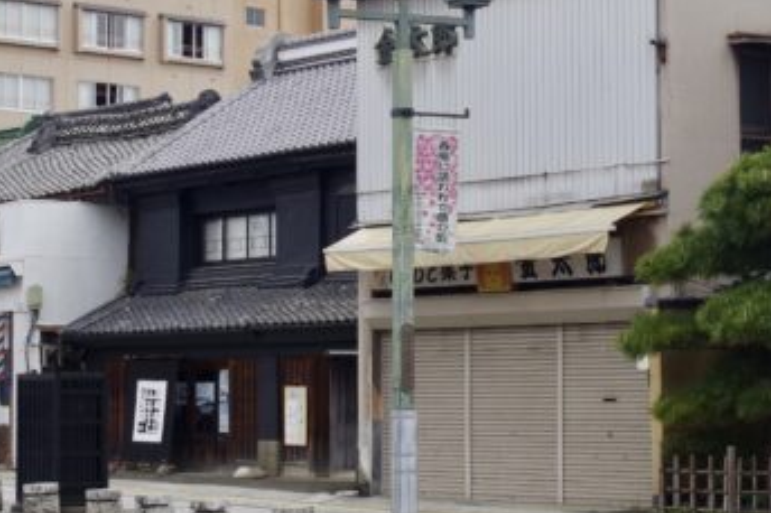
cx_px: 491
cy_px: 244
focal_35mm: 114
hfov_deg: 17.9
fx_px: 2440
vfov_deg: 12.0
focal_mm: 34
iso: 400
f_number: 13
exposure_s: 1/200
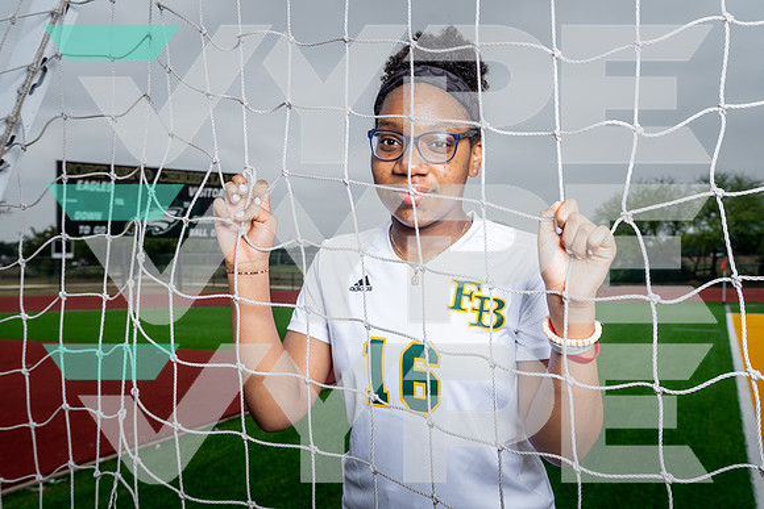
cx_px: 382
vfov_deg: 38.9
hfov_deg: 55.8
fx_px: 722
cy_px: 254
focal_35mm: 34
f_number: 8
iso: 100
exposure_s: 1/125
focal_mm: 34
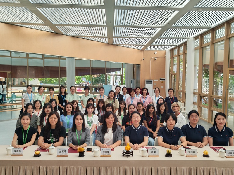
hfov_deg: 55.4
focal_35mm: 33
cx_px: 117
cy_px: 88
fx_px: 223
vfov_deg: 42.9
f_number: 1.6
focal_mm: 5.4
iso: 50
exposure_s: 1/350
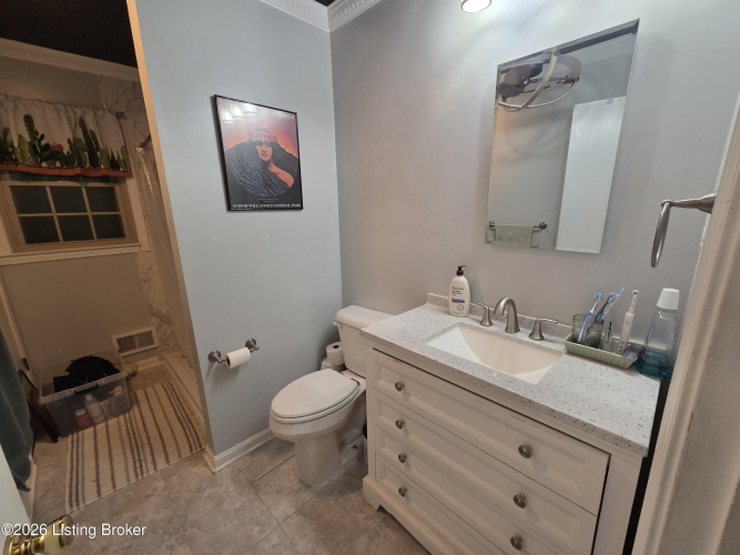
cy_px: 278
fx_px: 278
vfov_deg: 89.9
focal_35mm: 13
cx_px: 370
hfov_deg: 106.2
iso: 200
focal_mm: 2.2
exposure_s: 1/60
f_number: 2.2
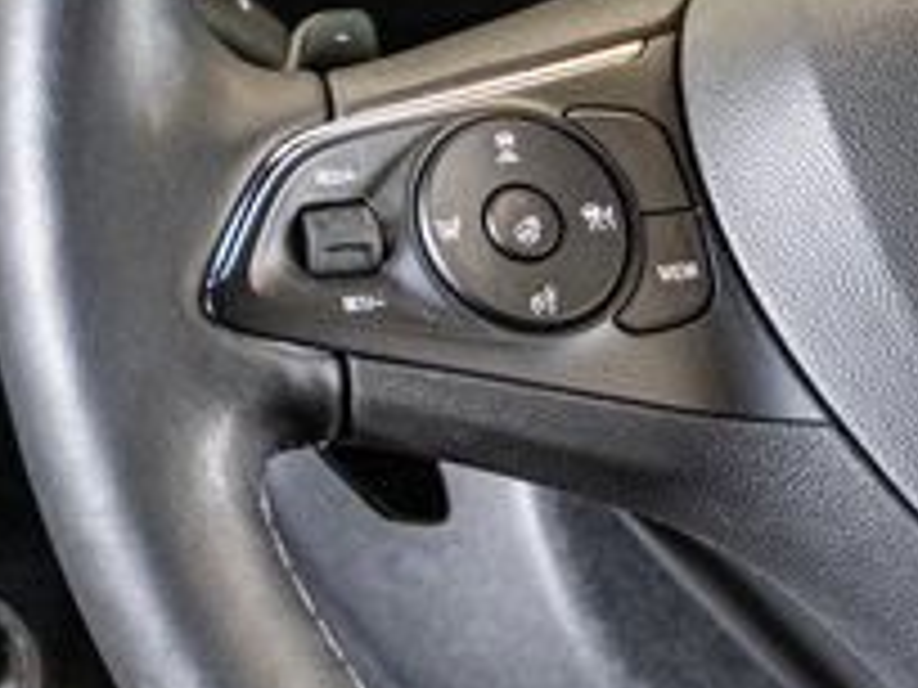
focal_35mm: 227
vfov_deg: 6.5
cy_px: 175
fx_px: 6020
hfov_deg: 8.6
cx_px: 1213
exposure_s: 1/160
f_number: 2.8
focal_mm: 47
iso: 1600
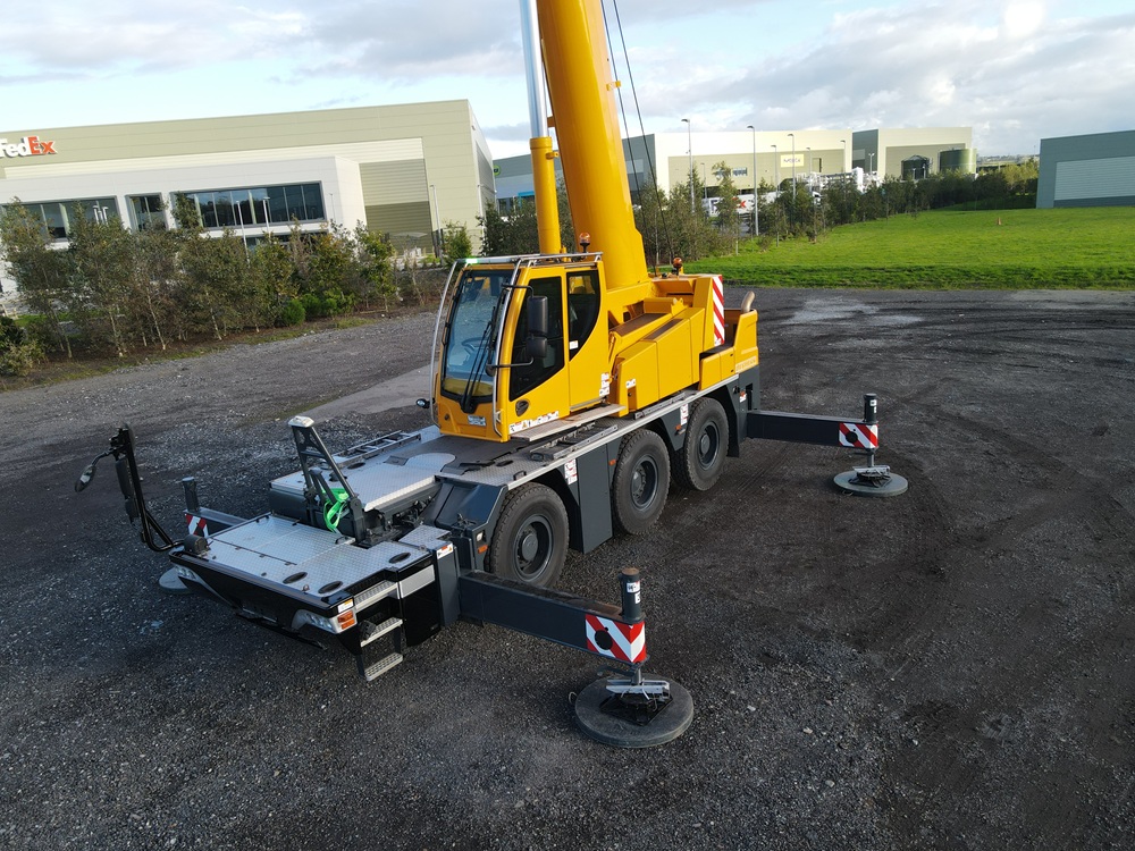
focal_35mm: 24
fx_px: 787
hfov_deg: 71.6
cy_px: 426
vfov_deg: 56.8
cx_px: 568
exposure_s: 1/180
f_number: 2.8
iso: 100
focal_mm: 4.5
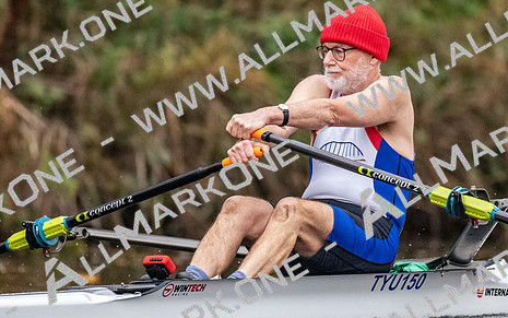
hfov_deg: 1.8
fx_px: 15858
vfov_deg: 1.1
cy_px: 136
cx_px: 267
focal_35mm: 1145
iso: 6400
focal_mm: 600
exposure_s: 1/2500
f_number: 4
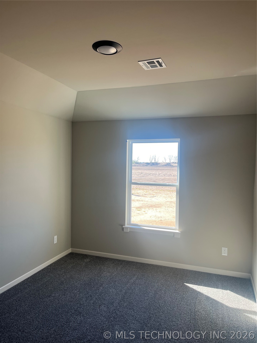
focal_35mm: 26
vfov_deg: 67.3
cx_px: 128
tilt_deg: -2.2
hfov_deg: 53.1
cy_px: 172
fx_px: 257
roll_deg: -0.8
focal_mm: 5.1
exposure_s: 1/178
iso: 50
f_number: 1.6
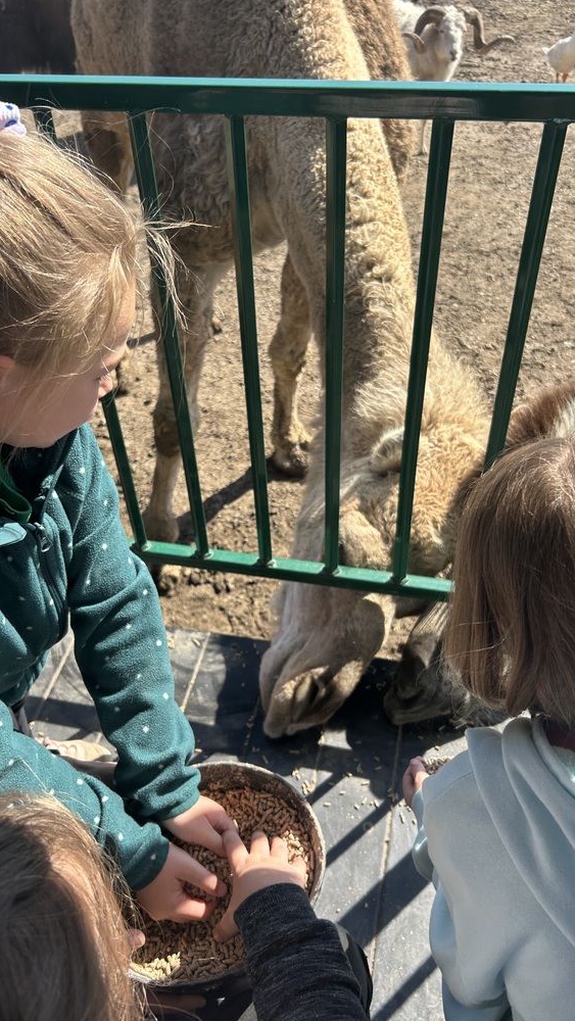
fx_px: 786
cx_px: 273
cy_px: 519
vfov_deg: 66.1
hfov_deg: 40.2
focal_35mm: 29
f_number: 1.5
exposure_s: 1/1124
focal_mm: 5.7
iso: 50
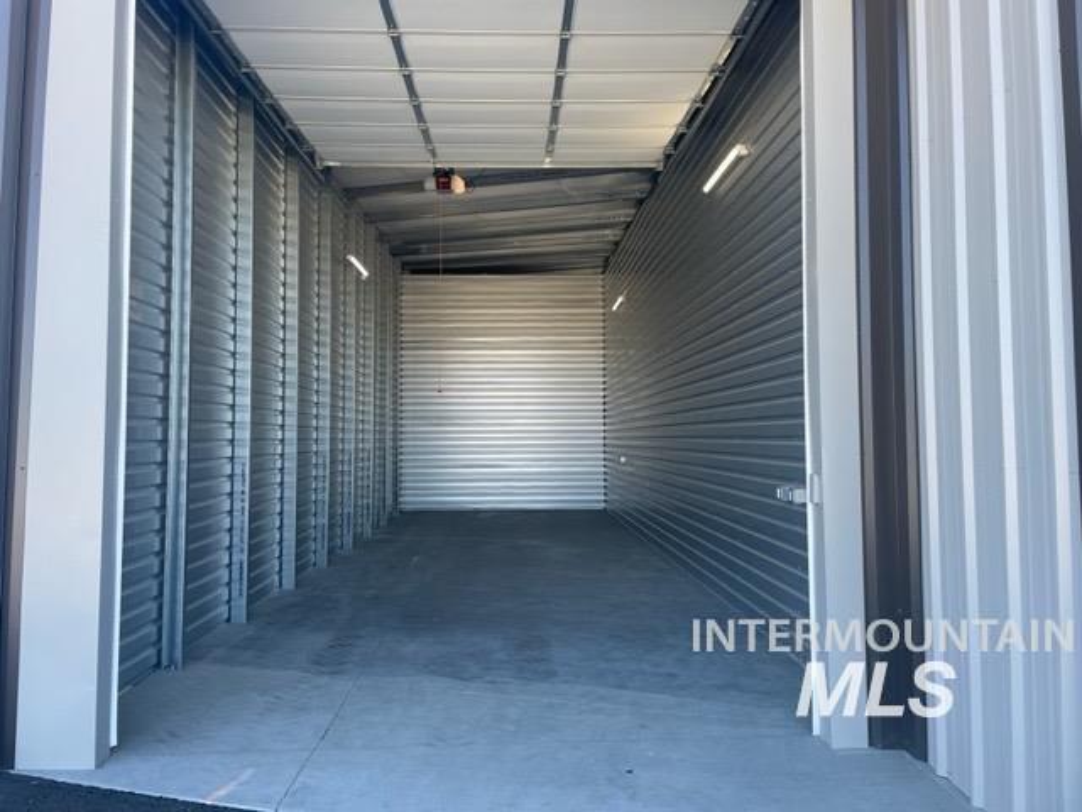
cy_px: 406
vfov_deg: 53.1
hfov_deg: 67.3
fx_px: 813
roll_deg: -0.3
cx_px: 541
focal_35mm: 26
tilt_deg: +2.2
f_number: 1.6
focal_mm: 4.2
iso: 32
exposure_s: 1/375
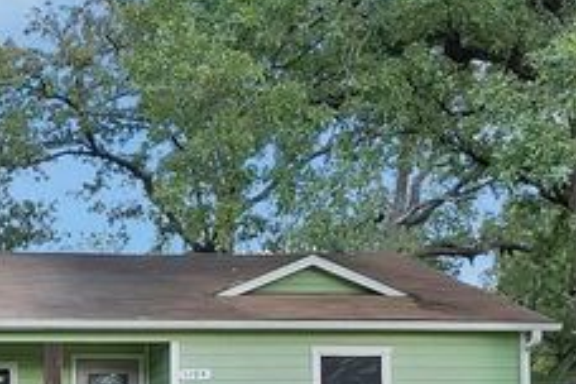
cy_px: 427
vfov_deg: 23.5
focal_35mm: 54
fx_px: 864
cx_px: -28
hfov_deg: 33.1
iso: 640
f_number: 9
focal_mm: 12
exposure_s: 1/60
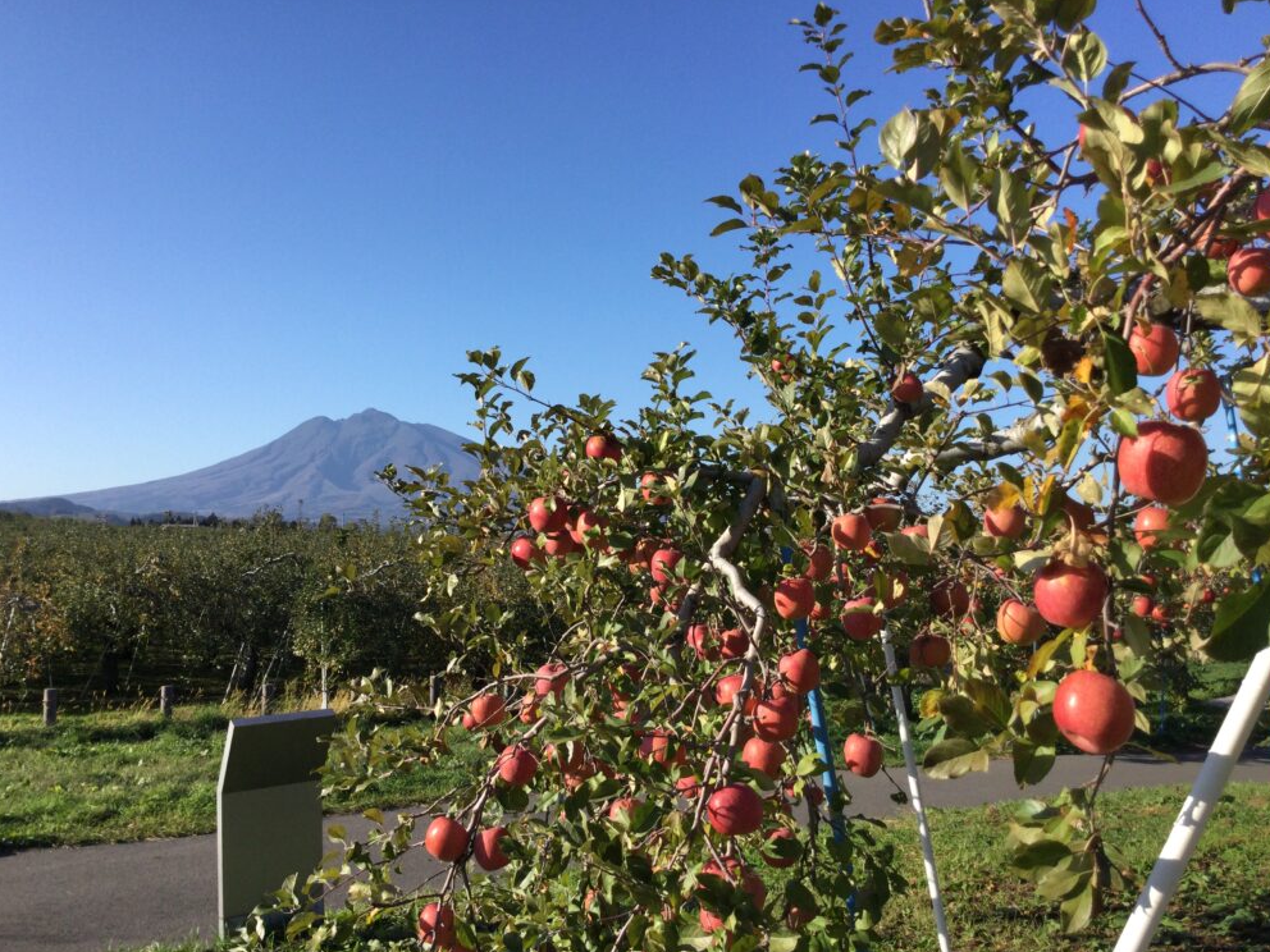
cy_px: 485
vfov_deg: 44.2
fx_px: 1174
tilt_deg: -1.2
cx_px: 630
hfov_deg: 56.8
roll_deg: -0.7
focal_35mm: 32
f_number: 2.4
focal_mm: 3.3
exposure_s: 1/926
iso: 25
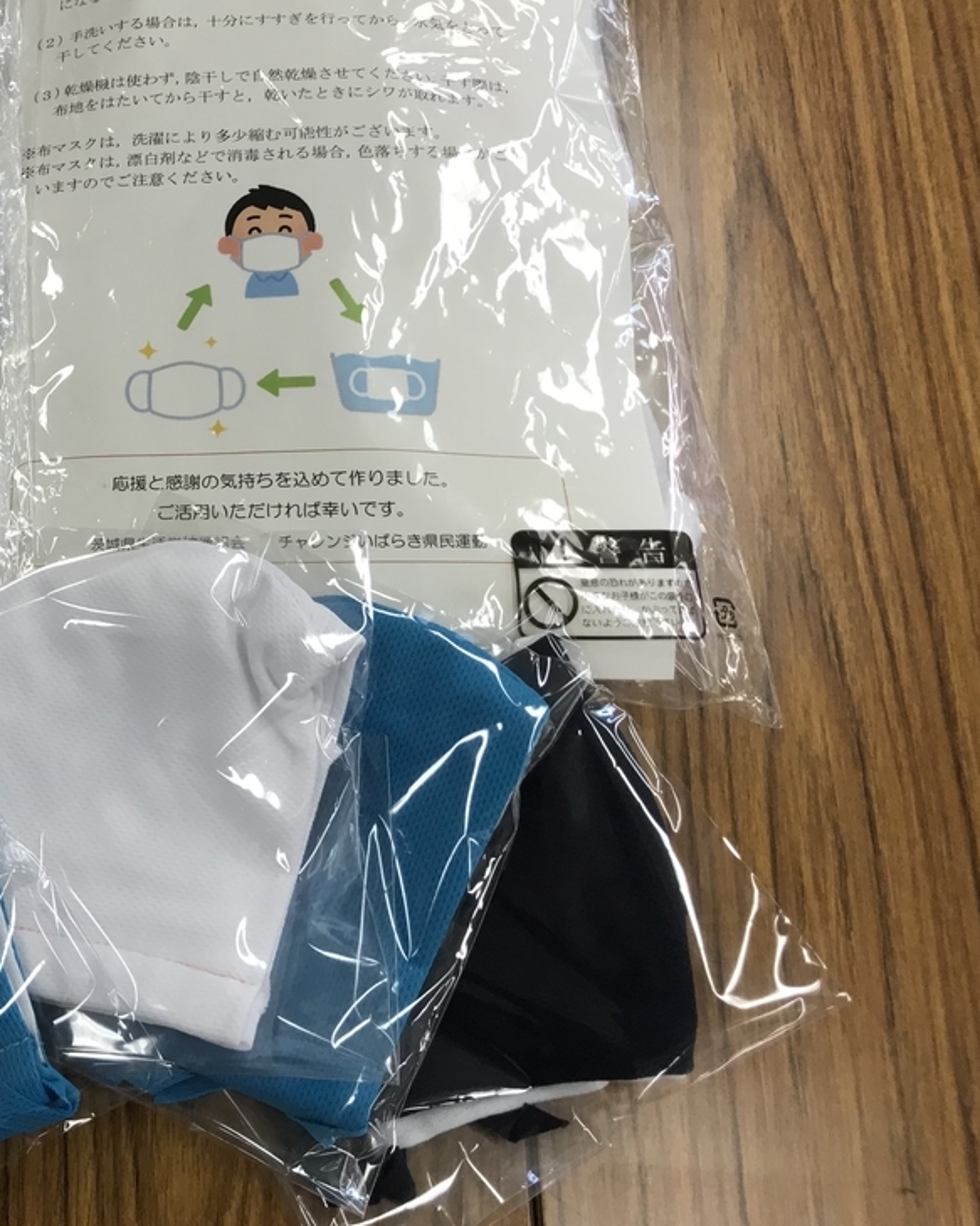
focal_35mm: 45
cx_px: 2
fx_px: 1632
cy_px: 513
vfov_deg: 41.0
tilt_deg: -67.0
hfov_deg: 31.0
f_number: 1.8
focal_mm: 3.99
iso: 40
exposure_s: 1/100
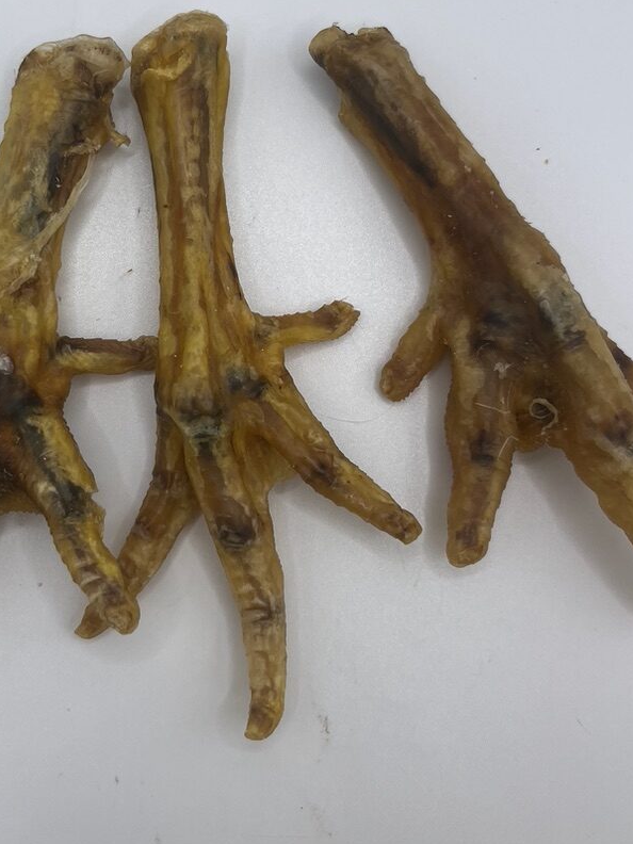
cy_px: 354
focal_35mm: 42
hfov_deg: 34.2
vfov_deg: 44.6
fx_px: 1024
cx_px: 234
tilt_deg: -84.7
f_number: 1.6
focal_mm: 5.1
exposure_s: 1/351
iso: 50
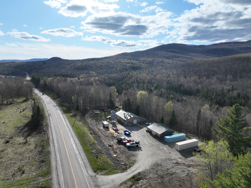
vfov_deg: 56.8
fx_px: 174
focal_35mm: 24
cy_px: 94
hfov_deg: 71.6
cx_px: 126
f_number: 2.8
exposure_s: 1/6400
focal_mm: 12.29
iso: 360
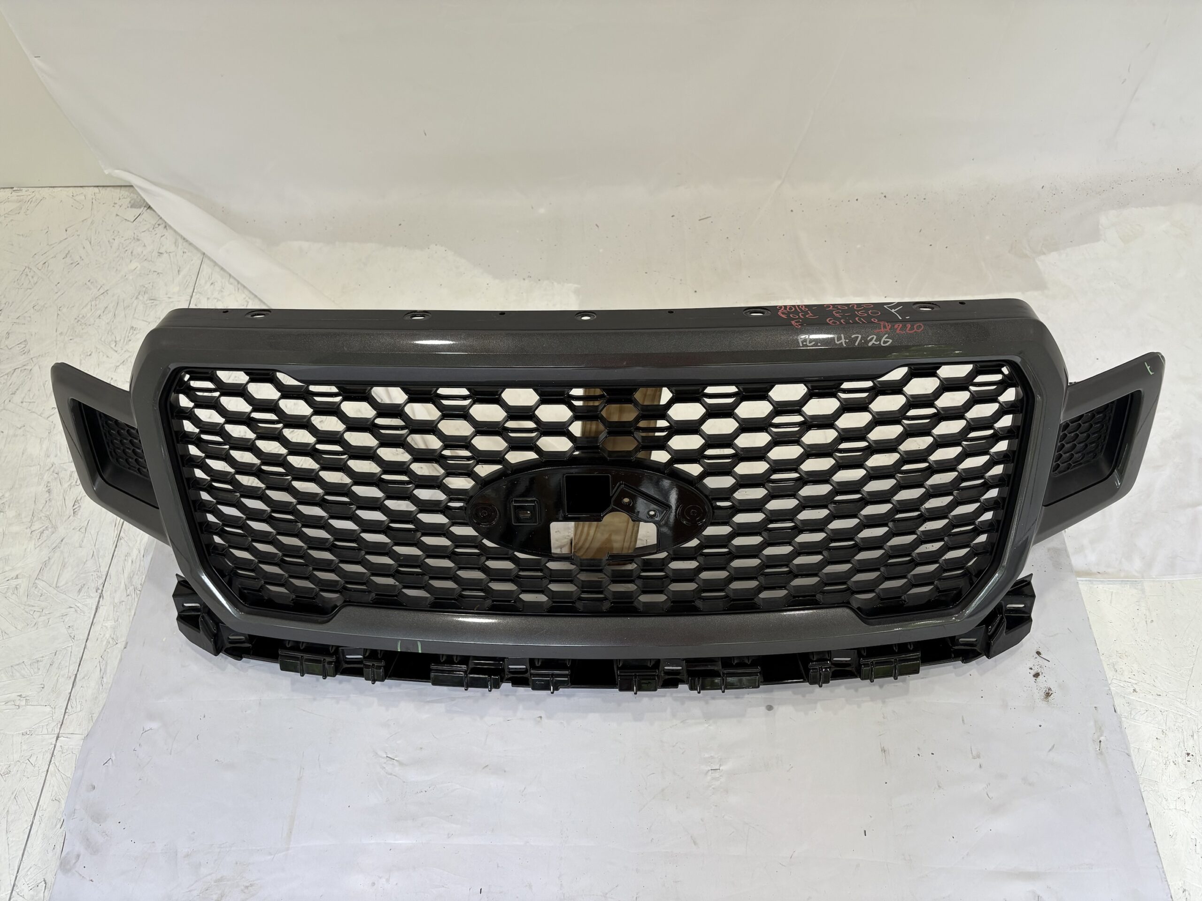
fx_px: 903
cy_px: 450
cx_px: 601
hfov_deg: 67.3
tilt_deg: -56.7
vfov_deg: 53.1
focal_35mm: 26
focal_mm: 5.96
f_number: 1.6
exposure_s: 1/122
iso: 64
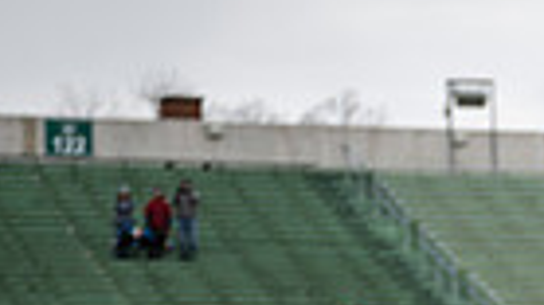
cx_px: 877
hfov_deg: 8.3
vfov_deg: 4.7
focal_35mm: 253
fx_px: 3647
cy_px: 663
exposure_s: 1/500
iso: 100
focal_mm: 58
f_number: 2.8
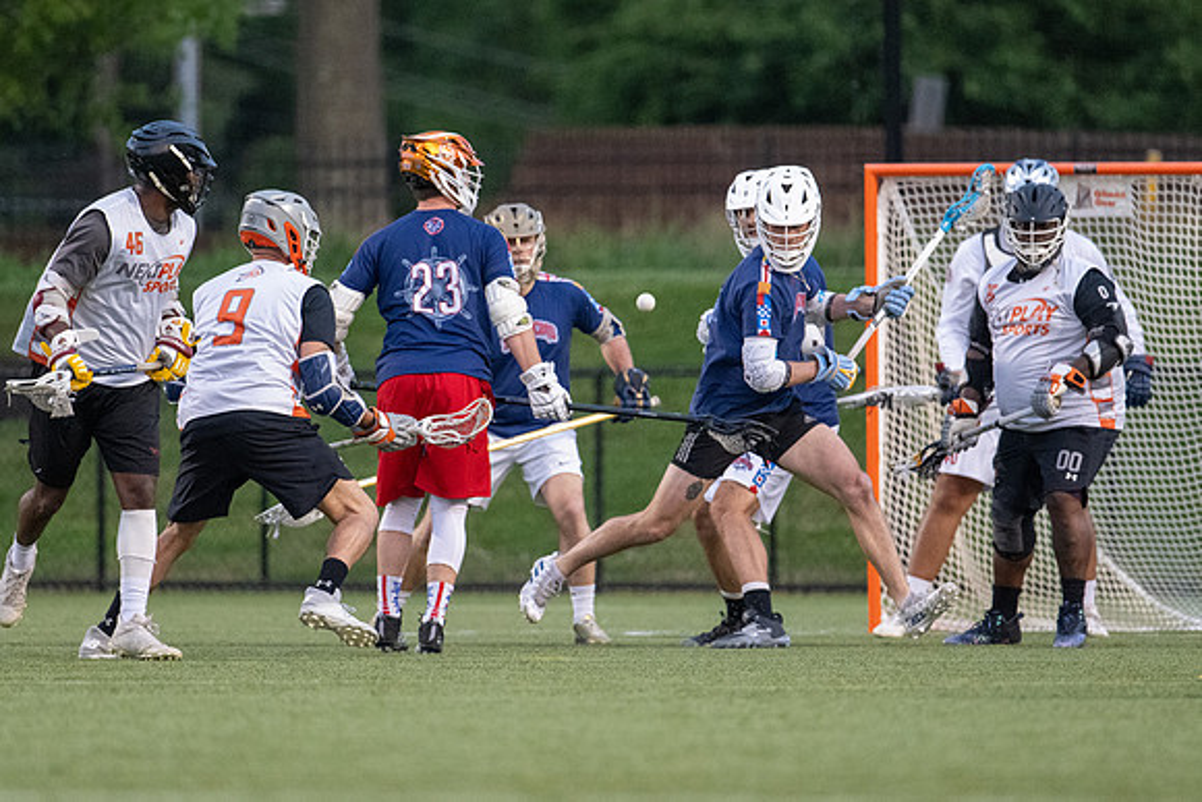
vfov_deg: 2.5
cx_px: 567
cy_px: 417
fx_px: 18253
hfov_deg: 3.8
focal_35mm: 547
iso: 8000
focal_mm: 400
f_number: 4.5
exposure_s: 1/800
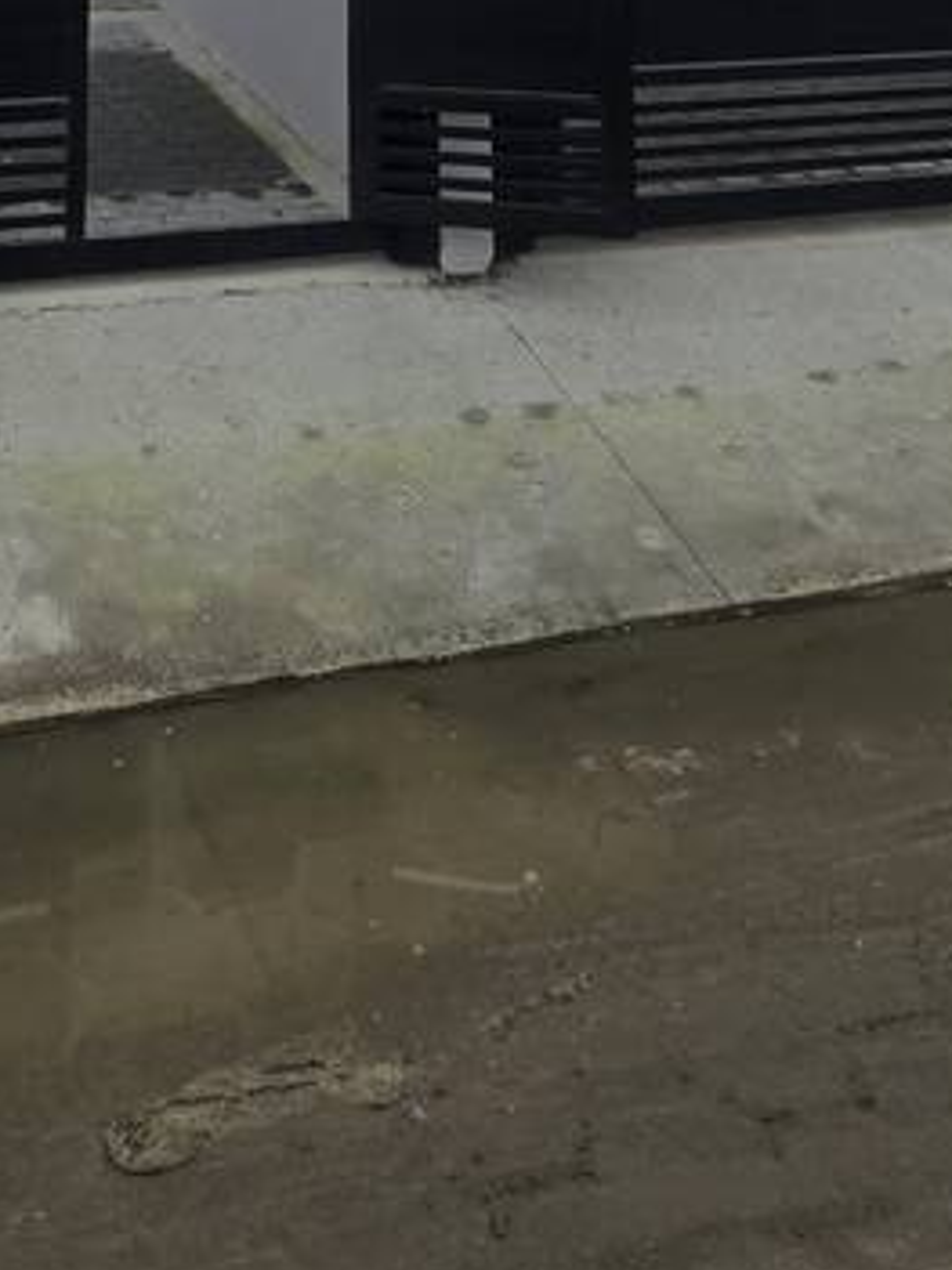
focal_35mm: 40
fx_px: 1468
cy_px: -460
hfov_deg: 35.0
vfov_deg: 32.3
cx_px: 214
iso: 50
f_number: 2.2
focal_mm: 2.2
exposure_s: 1/1632
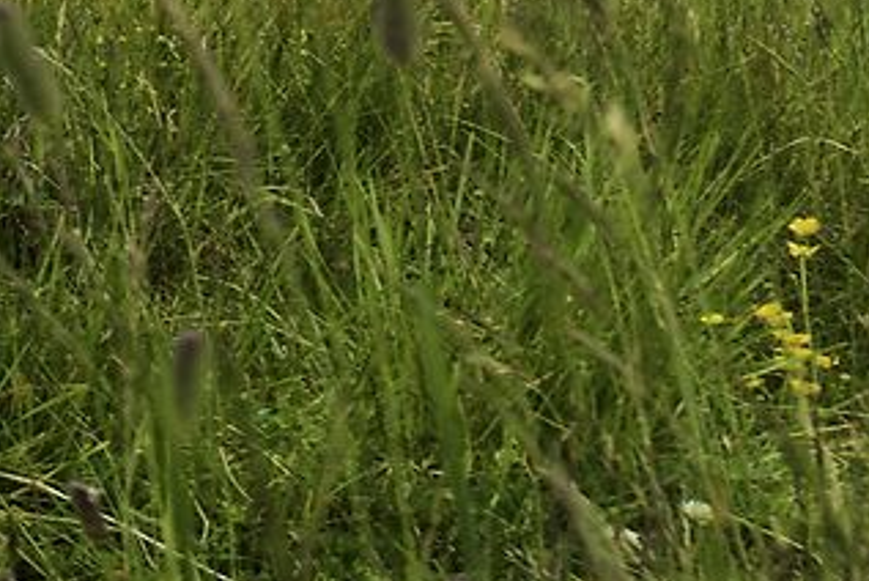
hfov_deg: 7.1
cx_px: -1582
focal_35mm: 265
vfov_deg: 5.1
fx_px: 6403
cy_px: -499
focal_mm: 35
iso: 100
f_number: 10
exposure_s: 1/125
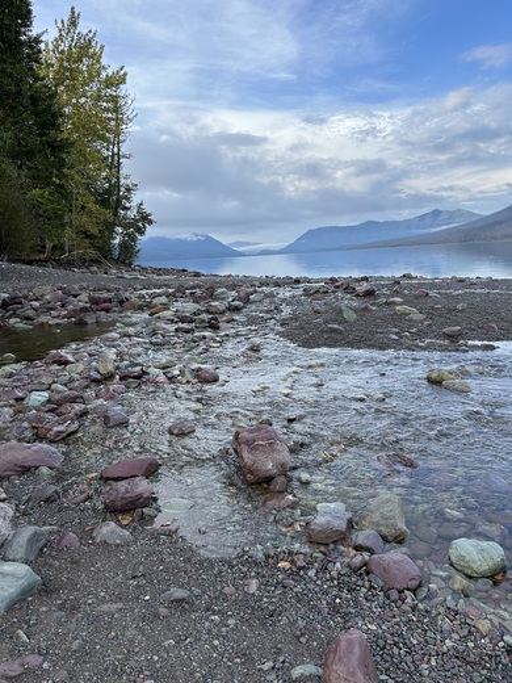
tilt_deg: -10.6
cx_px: 256
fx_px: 513
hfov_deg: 53.1
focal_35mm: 26
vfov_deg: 67.3
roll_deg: +3.1
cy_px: 342
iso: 50
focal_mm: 5.7
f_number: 1.5
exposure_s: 1/1575
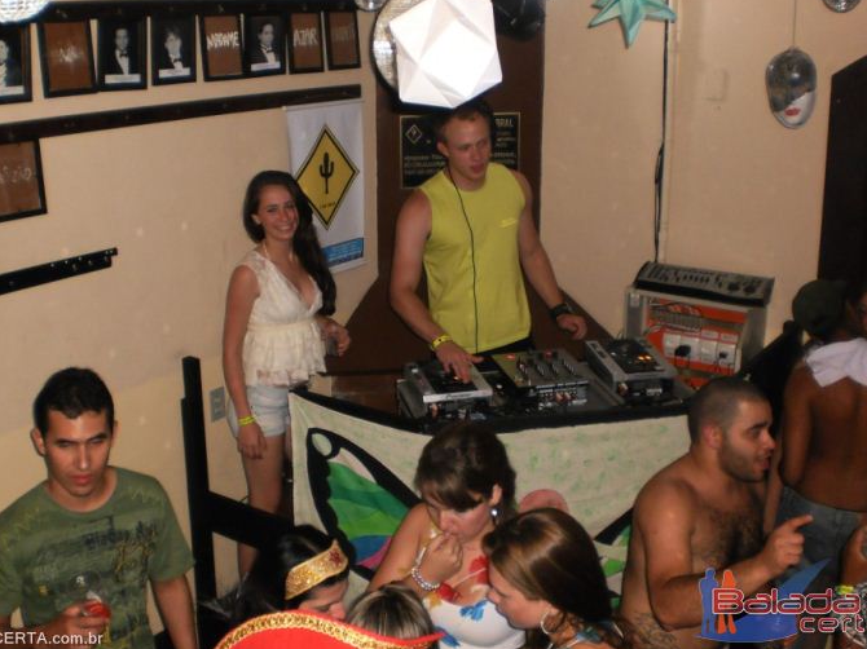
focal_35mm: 43
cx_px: 391
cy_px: 277
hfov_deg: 43.8
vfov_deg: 33.5
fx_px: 1077
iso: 250
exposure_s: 1/30
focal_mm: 6.3
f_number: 3.1
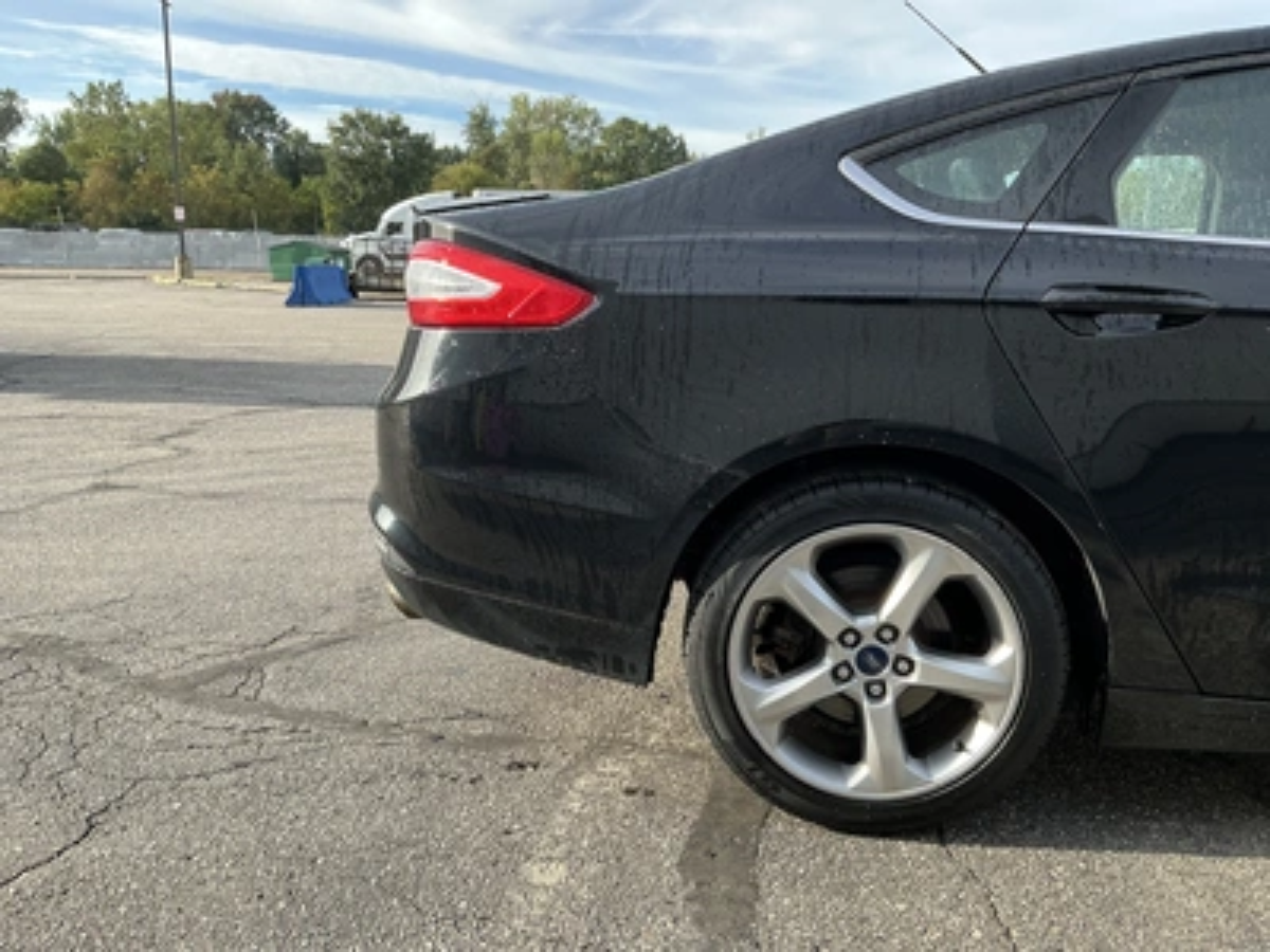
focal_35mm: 28
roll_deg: -0.4
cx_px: 635
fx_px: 1027
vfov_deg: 49.7
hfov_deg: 63.4
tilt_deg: -10.0
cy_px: 476
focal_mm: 3
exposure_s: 1/380
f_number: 1.8
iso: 25
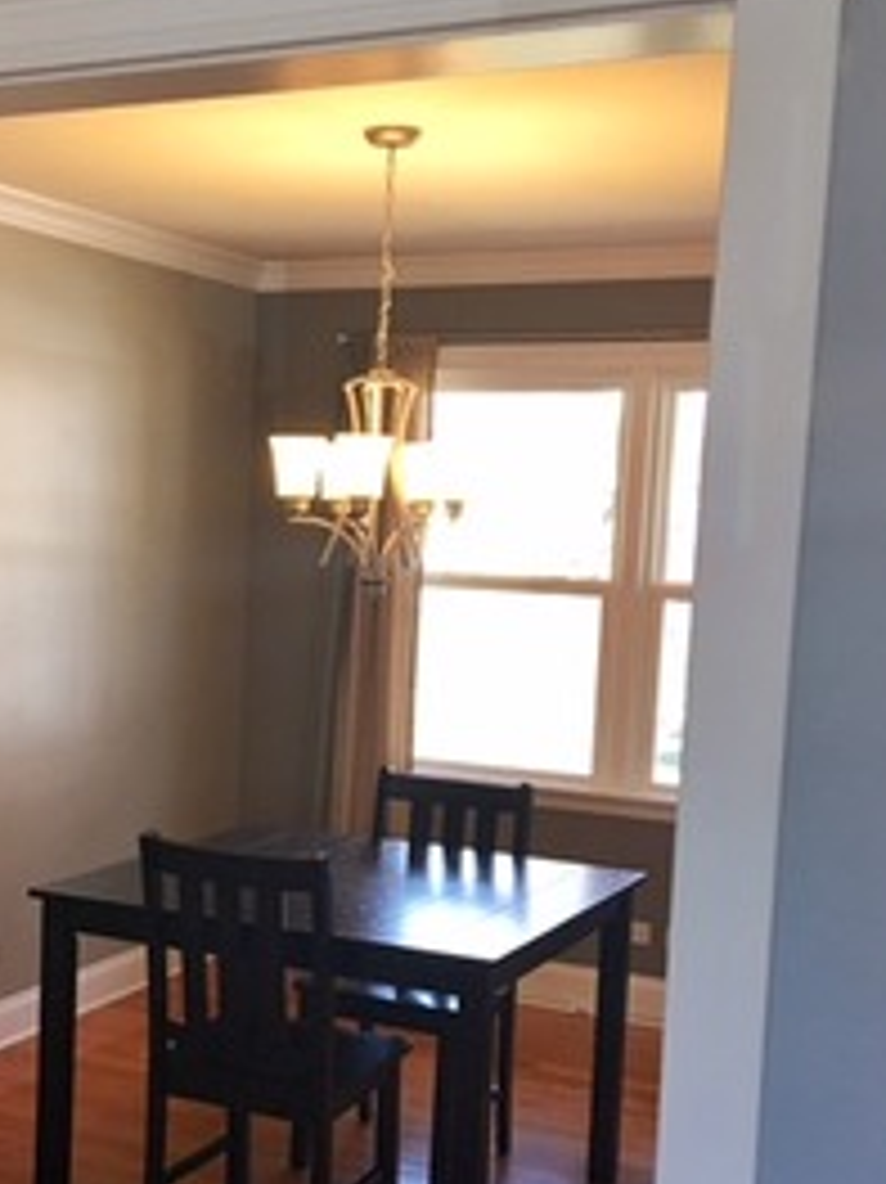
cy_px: 725
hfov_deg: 27.0
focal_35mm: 53
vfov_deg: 36.0
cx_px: 180
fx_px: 1810
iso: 40
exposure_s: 1/30
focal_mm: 4.15
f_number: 2.2
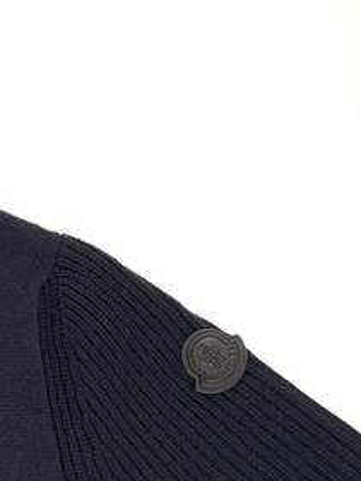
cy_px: 433
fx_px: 917
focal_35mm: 66
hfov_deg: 21.1
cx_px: -41
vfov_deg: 28.3
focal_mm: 3
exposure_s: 1/120
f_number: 1.8
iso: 20
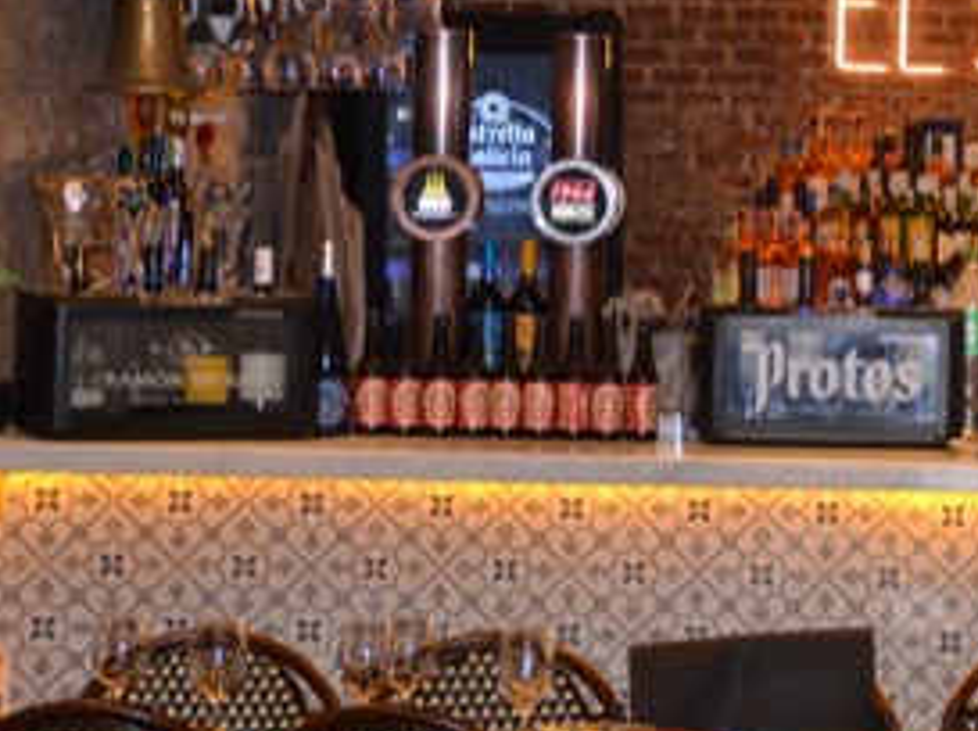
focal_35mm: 187
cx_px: 1100
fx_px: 5276
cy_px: 249
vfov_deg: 7.9
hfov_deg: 10.5
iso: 1000
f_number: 4.8
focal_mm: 52
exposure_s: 1/60
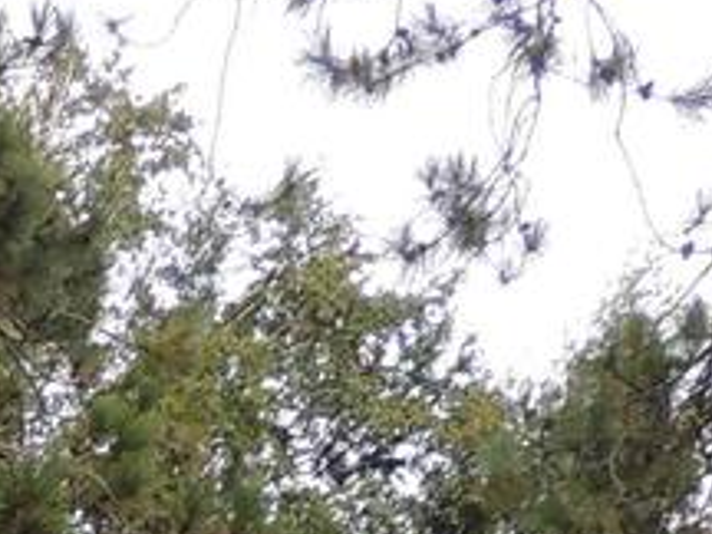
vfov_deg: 8.9
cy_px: 1480
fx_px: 2921
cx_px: -854
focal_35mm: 142
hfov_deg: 11.9
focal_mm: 4.3
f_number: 3
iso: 100
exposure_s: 1/100
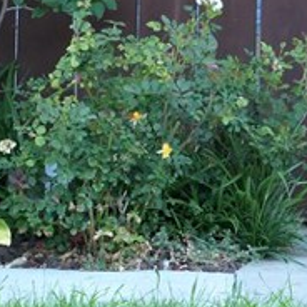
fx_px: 2659
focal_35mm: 265
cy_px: -26
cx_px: 509
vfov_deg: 6.6
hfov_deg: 6.5
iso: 400
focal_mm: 20.4
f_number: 5.6
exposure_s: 1/100
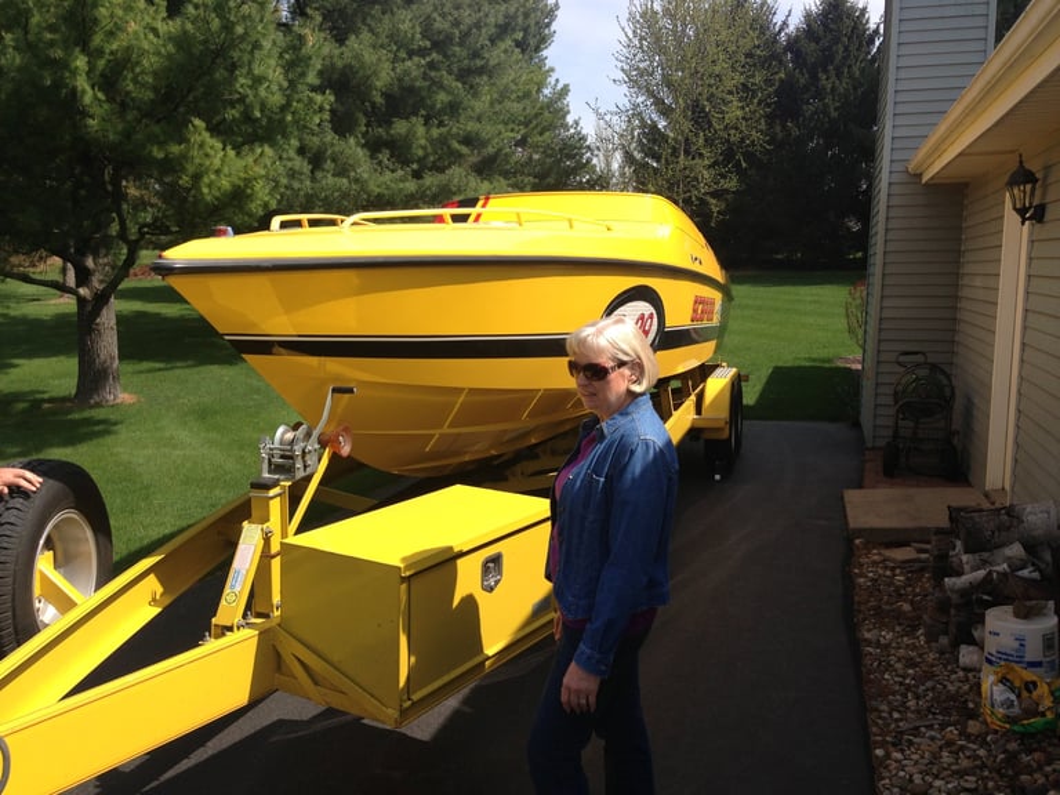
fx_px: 1011
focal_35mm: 33
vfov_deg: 42.9
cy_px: 398
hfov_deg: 55.4
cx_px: 530
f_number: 2.4
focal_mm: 4.13
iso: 50
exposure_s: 1/1043
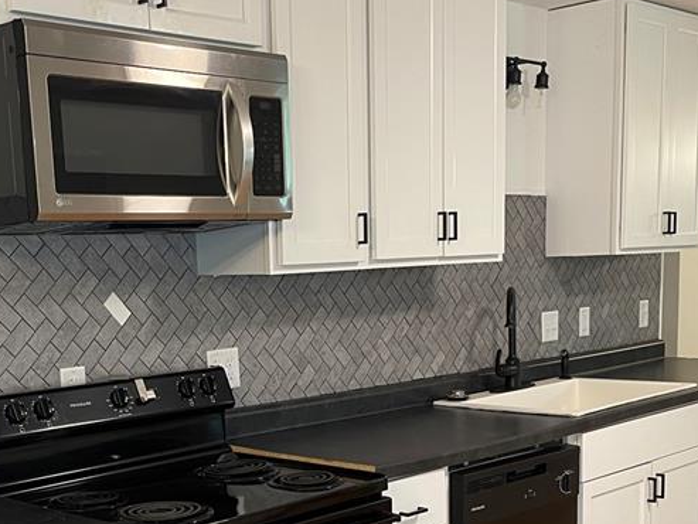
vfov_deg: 26.5
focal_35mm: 54
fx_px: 1089
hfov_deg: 35.4
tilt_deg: -7.4
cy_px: 431
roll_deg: +2.3
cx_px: 276
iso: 160
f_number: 1.6
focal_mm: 4.2
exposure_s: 1/60
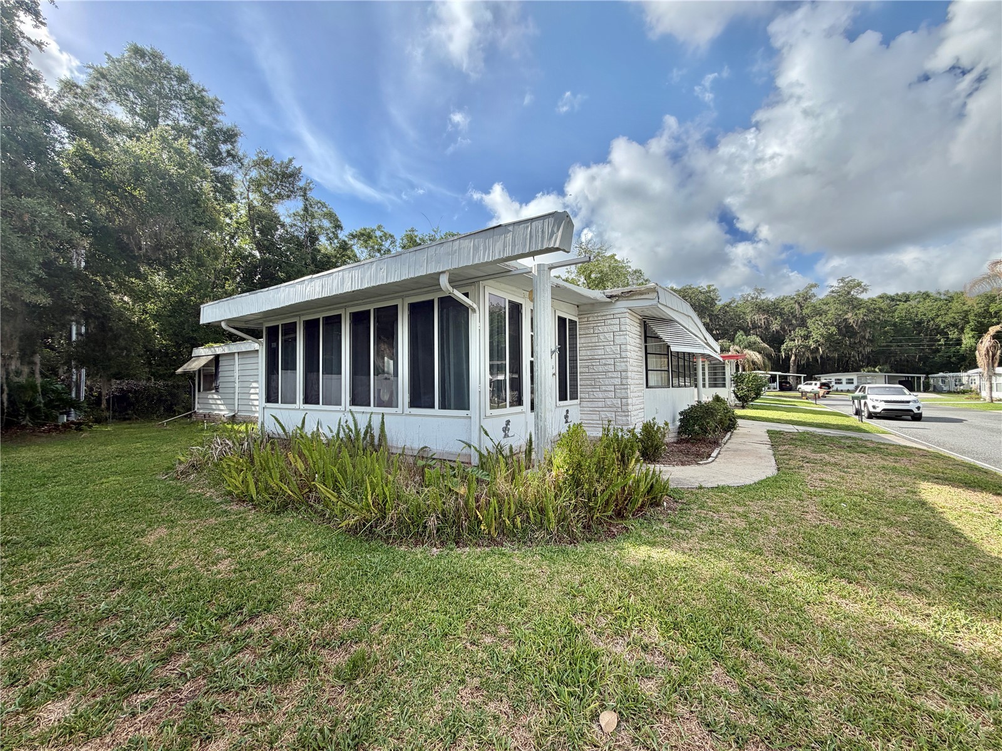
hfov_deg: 102.1
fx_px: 405
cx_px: 501
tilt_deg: +1.9
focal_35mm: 14
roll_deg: +1.2
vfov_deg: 85.7
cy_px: 376
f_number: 2.2
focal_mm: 2.22
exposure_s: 1/770
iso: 25
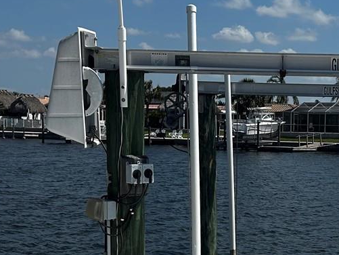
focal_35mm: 83
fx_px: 813
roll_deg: -0.9
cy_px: 215
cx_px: 294
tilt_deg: -6.4
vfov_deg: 17.6
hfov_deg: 23.1
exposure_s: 1/11364
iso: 50
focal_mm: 5.7
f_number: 1.5
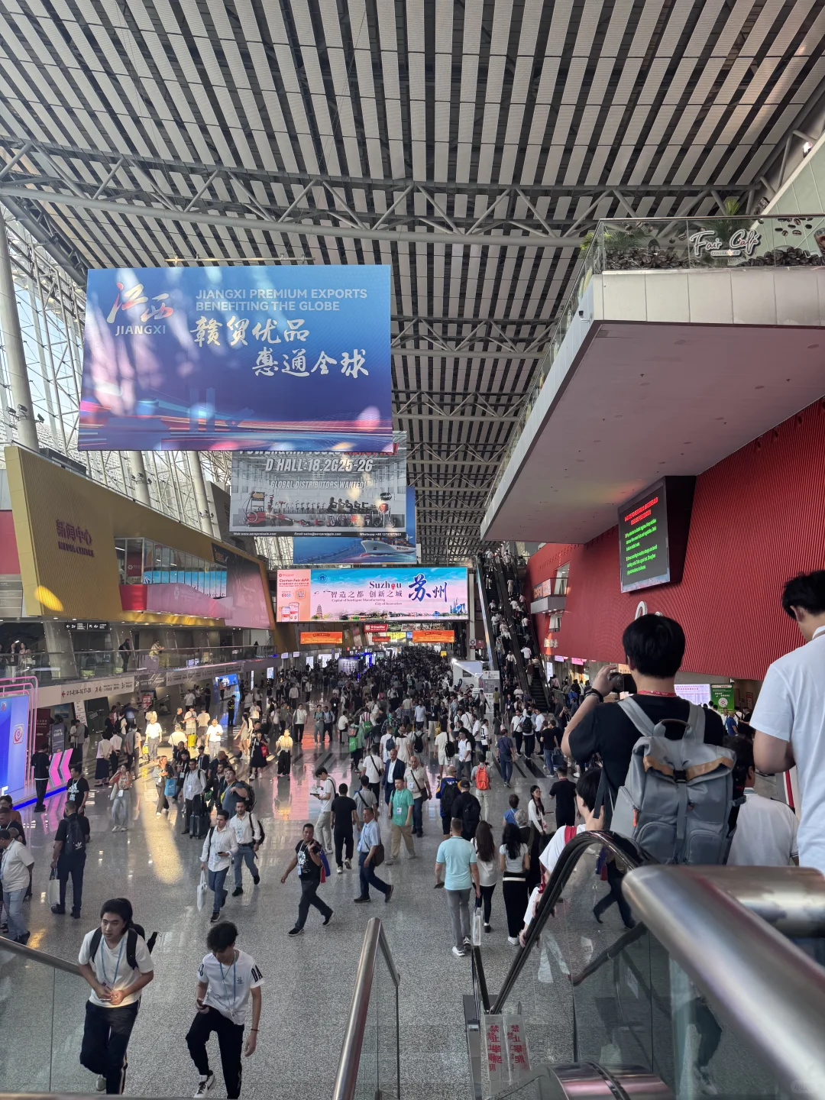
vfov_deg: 71.6
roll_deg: +0.6
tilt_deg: +6.7
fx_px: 763
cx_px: 412
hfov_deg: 56.8
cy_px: 550
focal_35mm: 24
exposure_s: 1/120
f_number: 1.78
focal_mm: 6.76
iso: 80
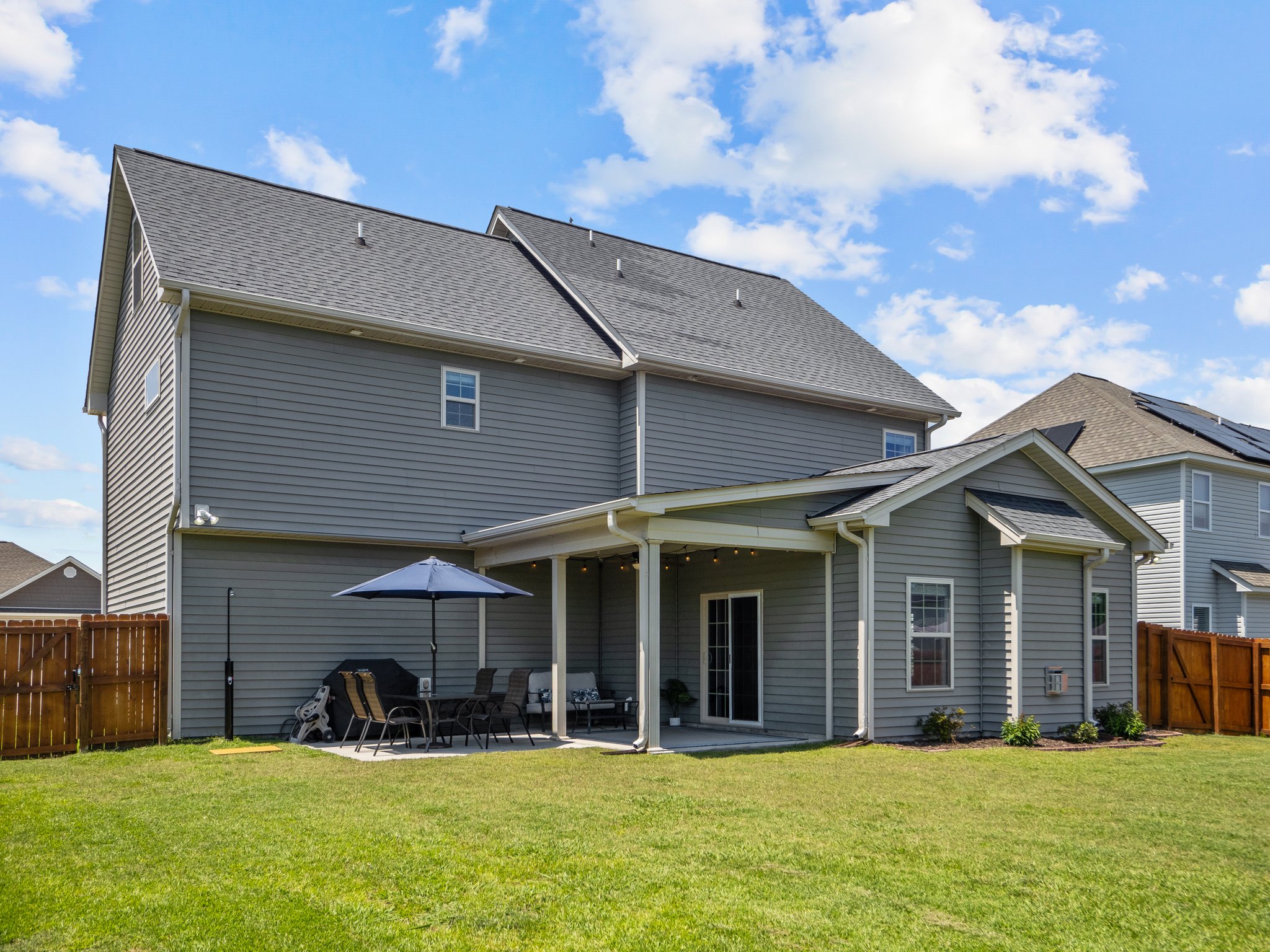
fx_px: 1027
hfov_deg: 63.4
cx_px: 635
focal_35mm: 28
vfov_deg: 49.7
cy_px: 476
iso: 200
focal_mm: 14
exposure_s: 1/800
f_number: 5.6
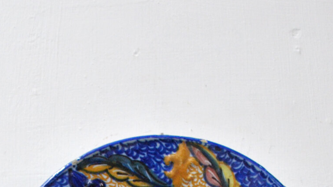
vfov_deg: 8.7
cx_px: 65
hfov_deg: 16.8
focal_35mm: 127
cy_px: 446
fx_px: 1121
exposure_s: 1/80
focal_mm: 24
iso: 400
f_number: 4
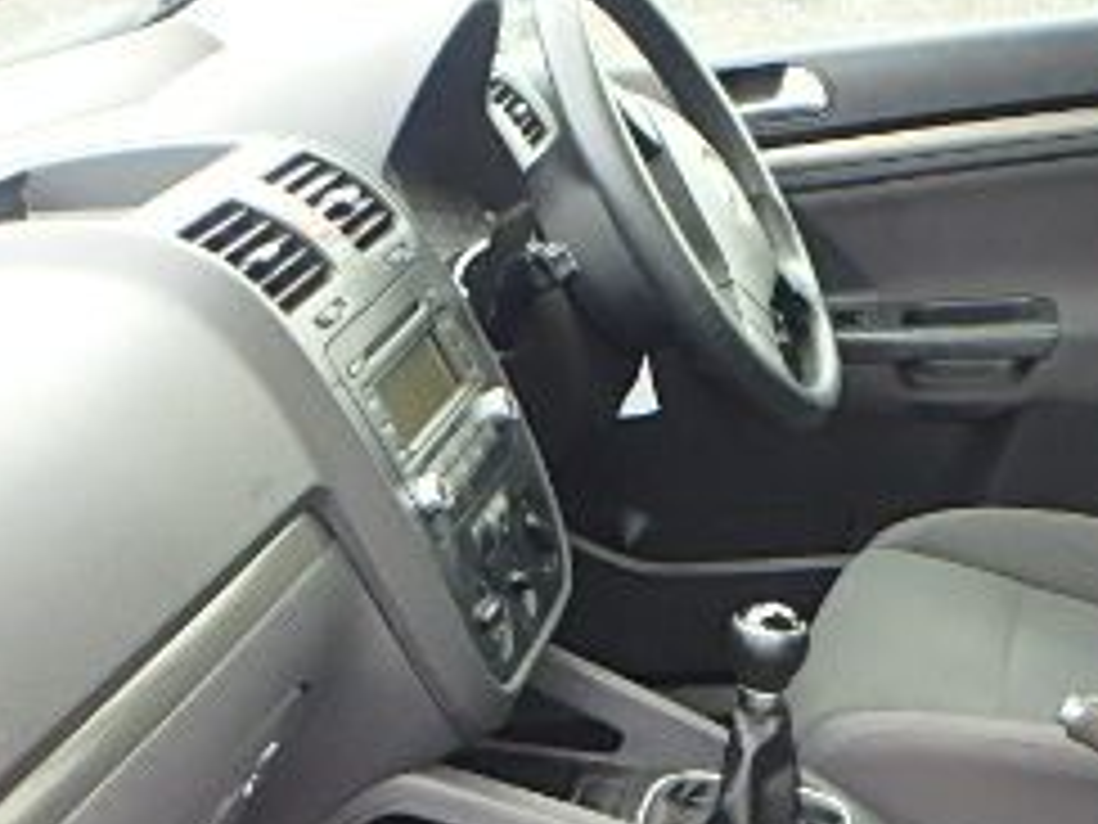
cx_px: 878
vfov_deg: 18.8
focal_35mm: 76
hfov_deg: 25.2
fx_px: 2411
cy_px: 851
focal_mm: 5.2
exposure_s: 1/30
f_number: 4.6
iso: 250
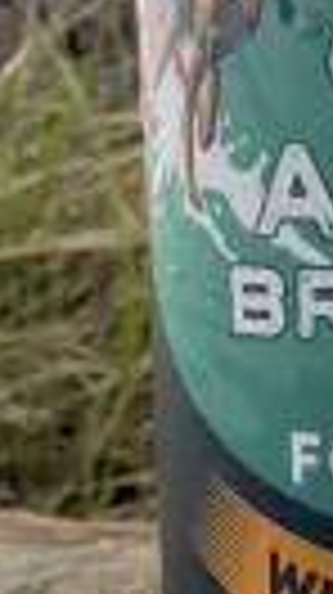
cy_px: 86
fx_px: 1353
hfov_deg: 13.3
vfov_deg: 24.2
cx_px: 486
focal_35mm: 86
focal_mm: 2.22
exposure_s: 1/603
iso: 32
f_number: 2.2
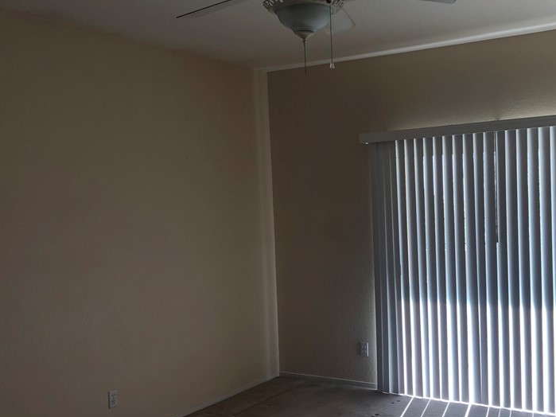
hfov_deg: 45.3
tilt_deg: -3.6
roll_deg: +2.4
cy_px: 236
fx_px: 658
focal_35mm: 41
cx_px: 356
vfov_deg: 35.1
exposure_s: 1/120
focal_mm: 3.99
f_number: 1.8
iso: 64
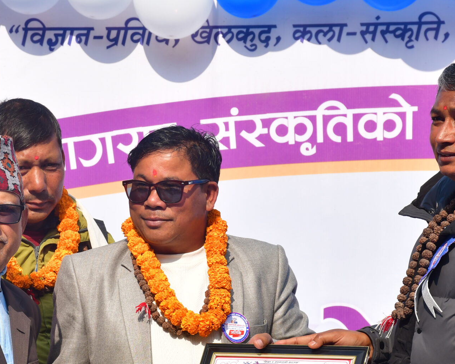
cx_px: 184
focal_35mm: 186
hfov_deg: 10.4
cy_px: 281
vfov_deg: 8.3
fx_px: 2505
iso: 200
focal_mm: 66
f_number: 6.3
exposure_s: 1/500
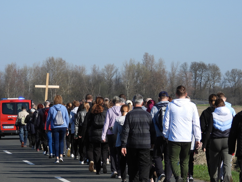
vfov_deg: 5.2
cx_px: 125
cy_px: 110
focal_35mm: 287
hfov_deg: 6.9
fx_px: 2006
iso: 100
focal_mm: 42.2
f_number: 4.5
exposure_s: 1/800
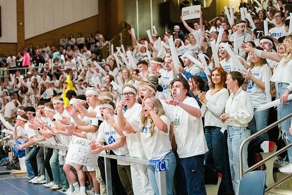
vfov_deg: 19.5
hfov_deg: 28.8
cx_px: 146
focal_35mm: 70
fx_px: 568
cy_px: 98
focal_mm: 70
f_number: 2.8
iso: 20000
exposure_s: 1/1000
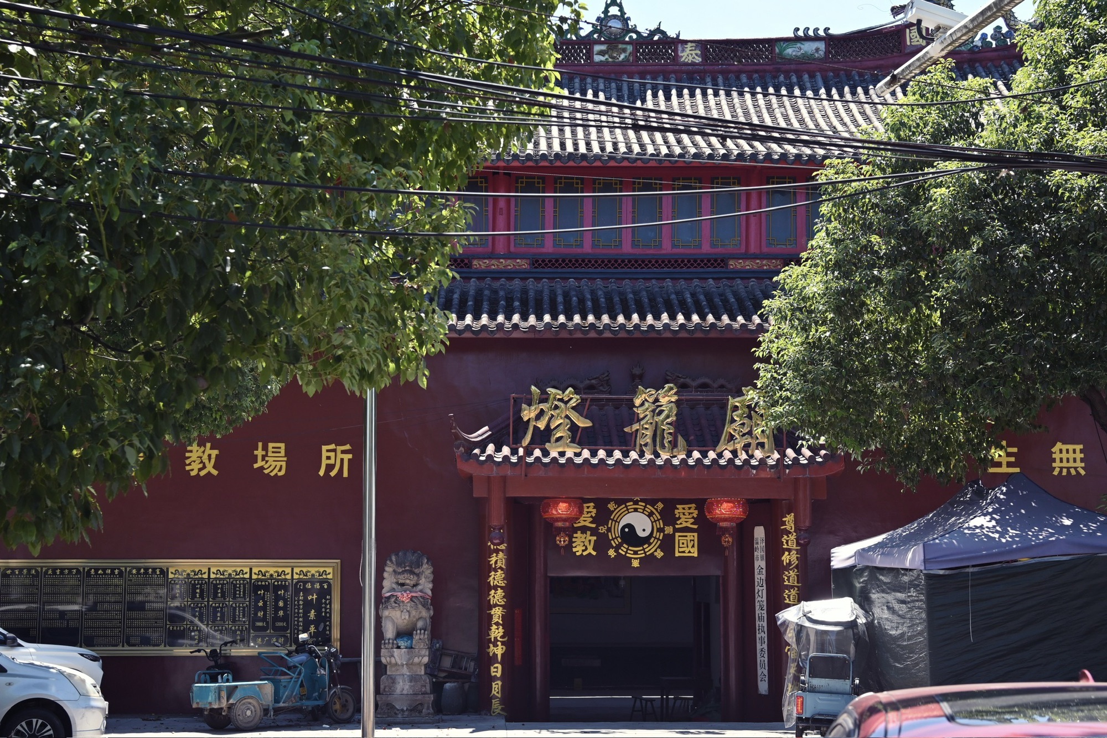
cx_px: 554
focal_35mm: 52
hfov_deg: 37.8
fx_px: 1614
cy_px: 369
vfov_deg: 25.8
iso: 100
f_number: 4.5
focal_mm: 35
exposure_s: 1/320
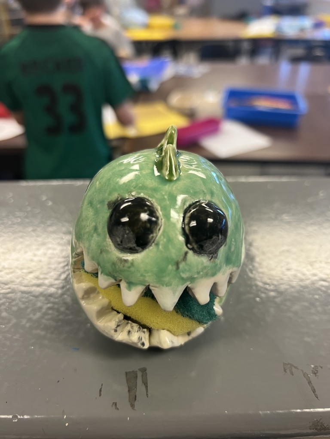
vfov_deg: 67.3
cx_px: 165
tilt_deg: -34.0
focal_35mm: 26
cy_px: 220
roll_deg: +1.0
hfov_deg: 53.1
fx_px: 330
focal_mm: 5.7
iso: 80
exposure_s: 1/60
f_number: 1.5
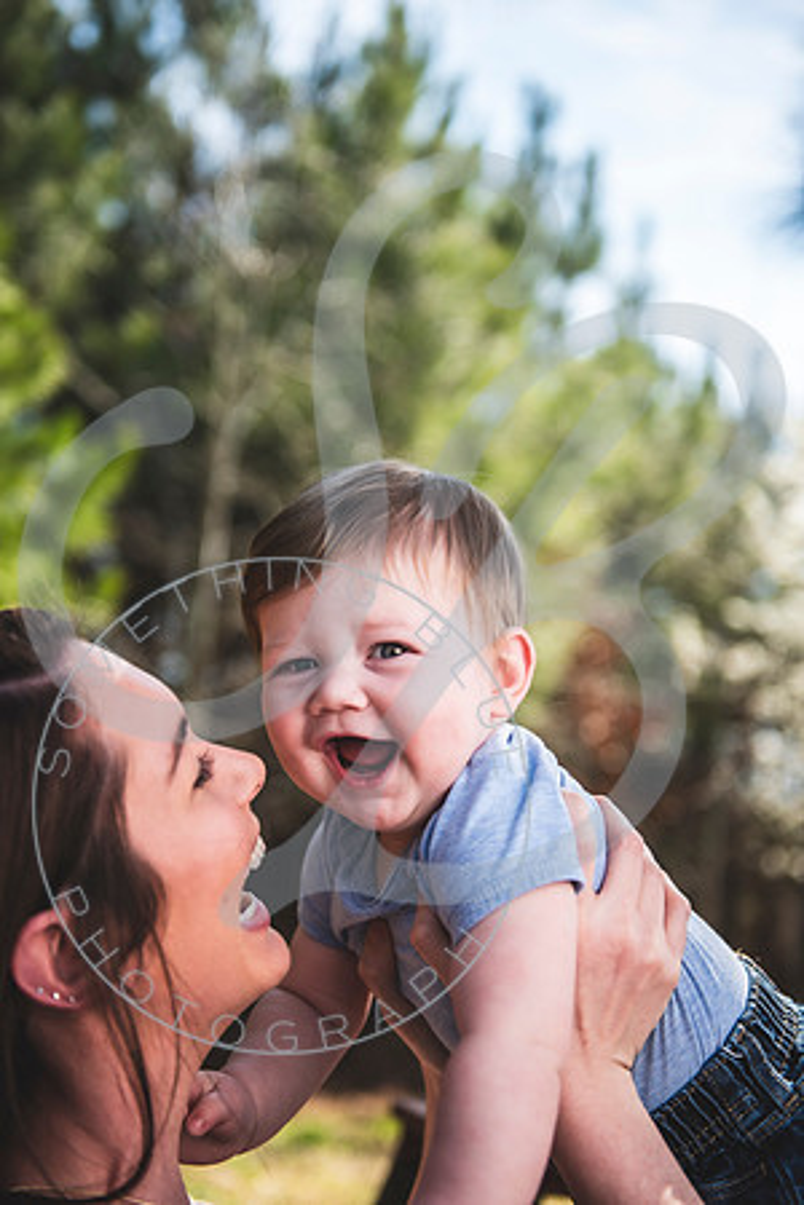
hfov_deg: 27.0
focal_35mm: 50
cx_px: 402
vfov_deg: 39.6
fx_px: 1675
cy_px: 602
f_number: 2.8
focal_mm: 50
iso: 100
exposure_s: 1/1000
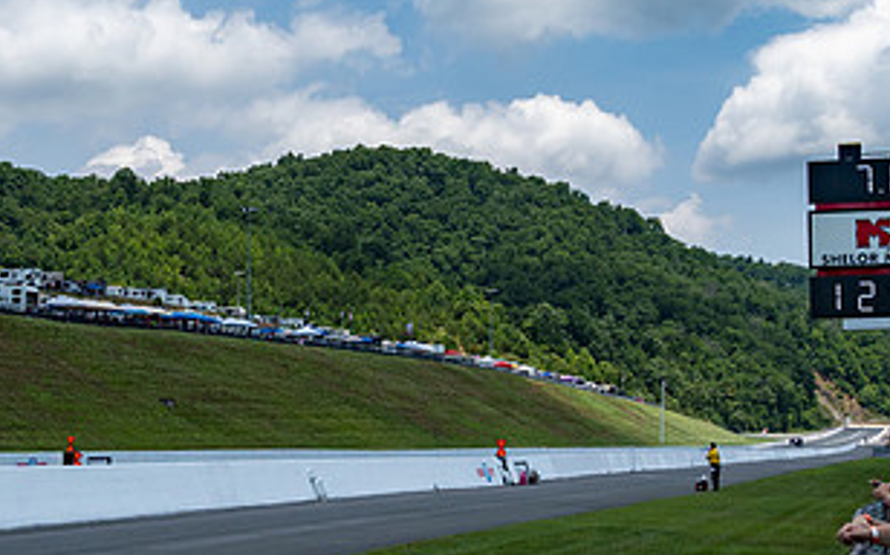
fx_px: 1672
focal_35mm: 69
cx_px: 367
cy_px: 308
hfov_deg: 29.7
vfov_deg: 18.8
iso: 100
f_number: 5.6
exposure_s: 1/1600
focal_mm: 18
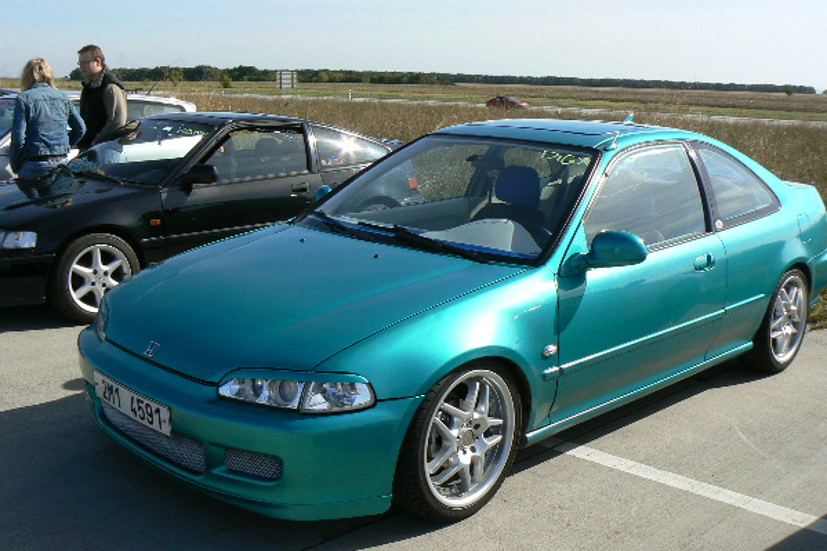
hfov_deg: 48.5
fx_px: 919
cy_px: 279
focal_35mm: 40
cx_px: 399
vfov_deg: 33.4
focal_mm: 6
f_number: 6.3
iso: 80
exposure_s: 1/400
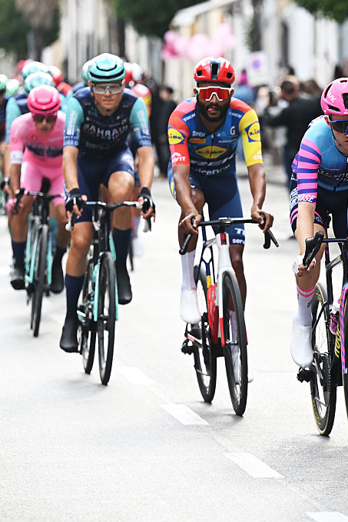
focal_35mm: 327
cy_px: 261
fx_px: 4739
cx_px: 307
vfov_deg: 6.3
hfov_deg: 4.2
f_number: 3.2
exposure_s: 1/800
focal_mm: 145
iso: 320
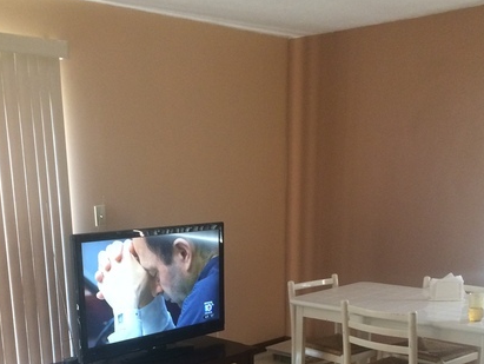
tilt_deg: -15.8
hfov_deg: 40.4
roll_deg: +2.8
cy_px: 350
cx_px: 223
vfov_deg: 29.2
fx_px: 658
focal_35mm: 47
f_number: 2.2
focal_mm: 4.15
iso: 200
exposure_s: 1/30
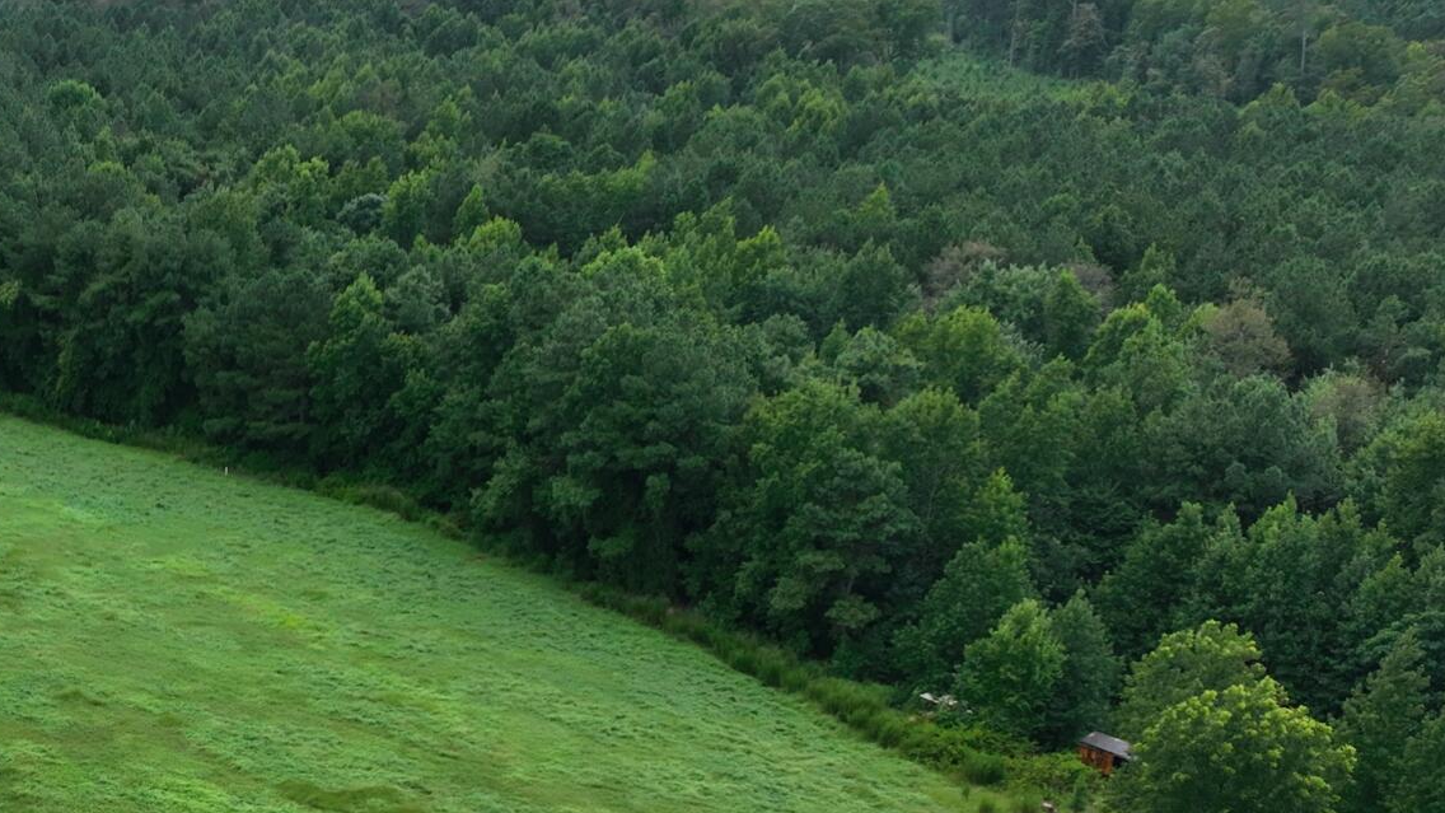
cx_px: 79
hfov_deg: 29.0
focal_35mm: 69
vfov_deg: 17.0
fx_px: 2644
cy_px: 838
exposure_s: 1/1000
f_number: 2.8
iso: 140
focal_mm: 12.29
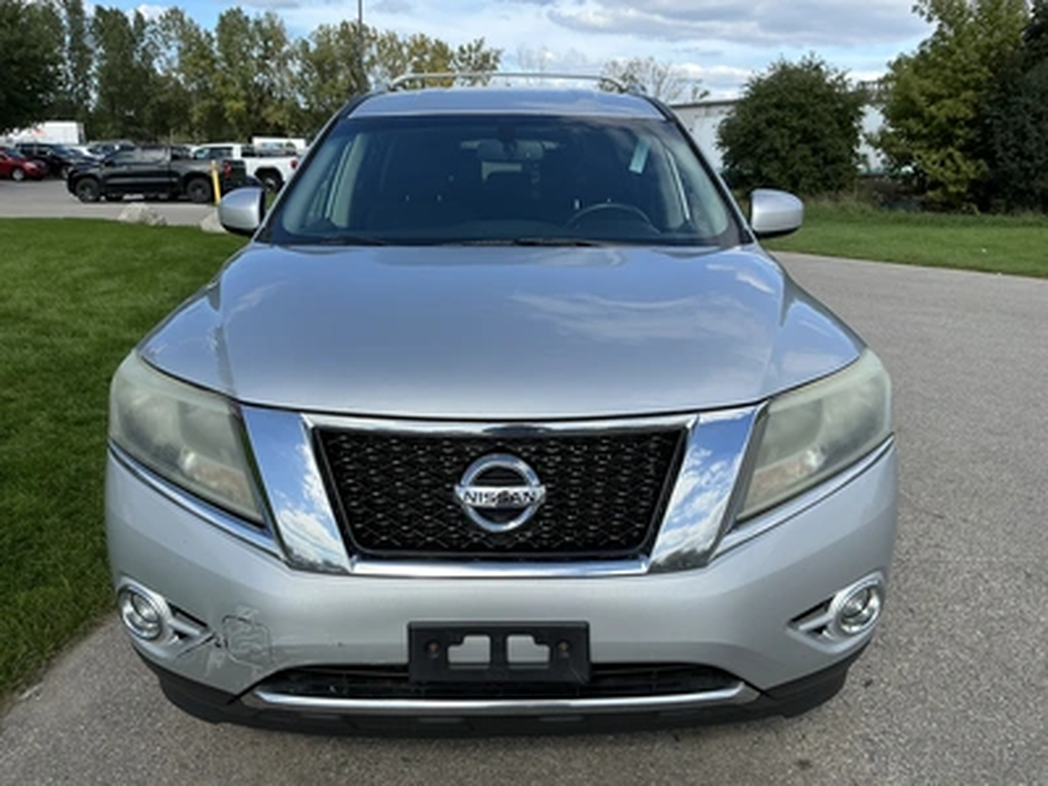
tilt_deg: -13.6
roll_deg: -0.9
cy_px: 393
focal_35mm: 28
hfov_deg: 63.4
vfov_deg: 49.7
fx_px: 848
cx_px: 524
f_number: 1.8
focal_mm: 3
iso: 25
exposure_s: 1/1626
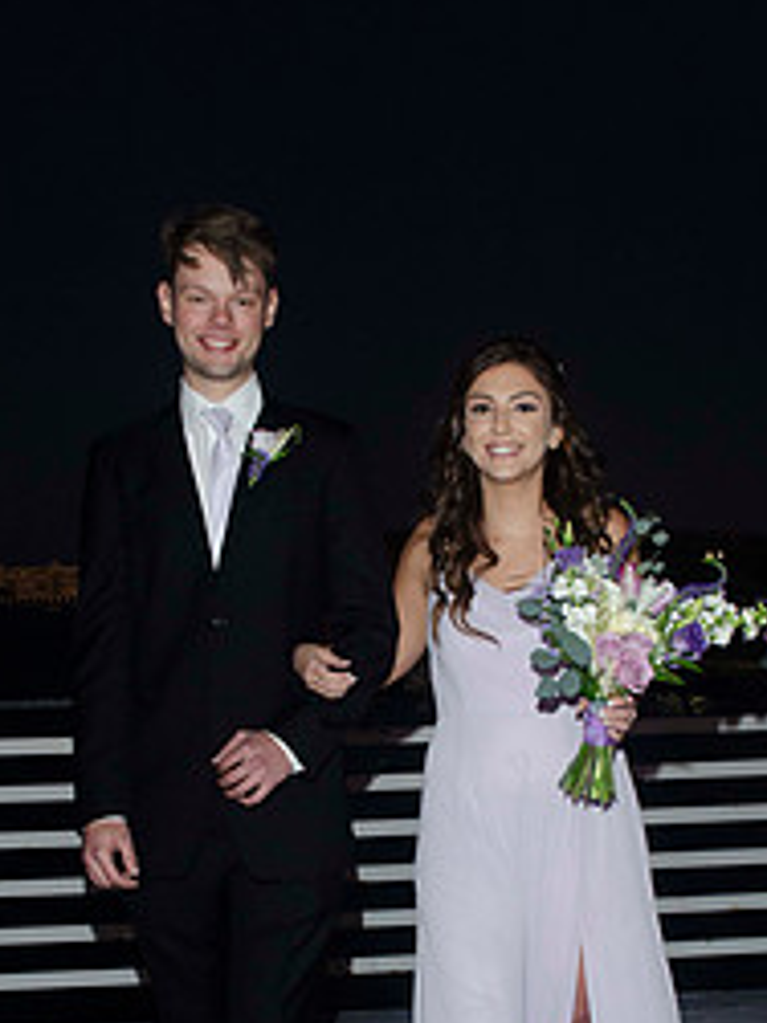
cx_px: 400
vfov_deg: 30.4
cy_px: 819
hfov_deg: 23.6
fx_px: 1833
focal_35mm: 62
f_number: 5.6
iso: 800
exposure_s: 1/125
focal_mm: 24
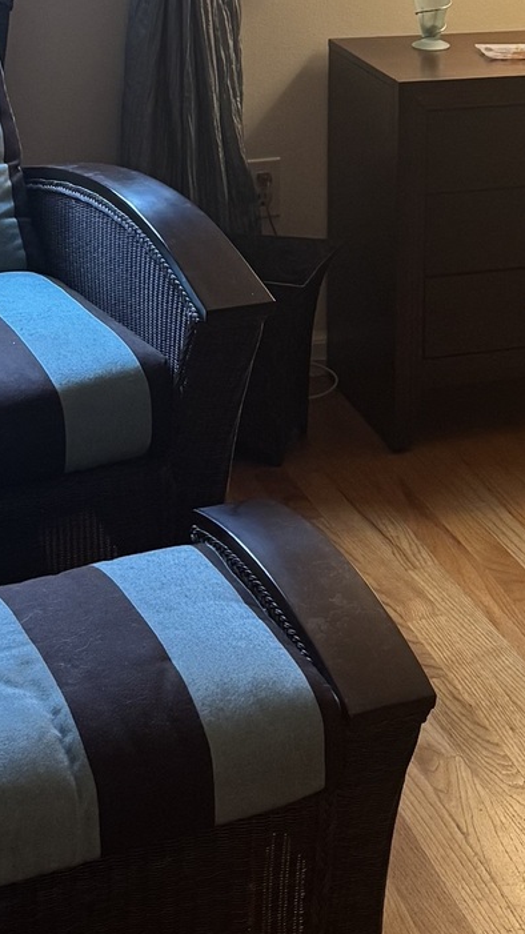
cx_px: 626
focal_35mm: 86
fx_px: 2130
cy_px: 101
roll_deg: -2.3
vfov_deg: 24.1
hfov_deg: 13.7
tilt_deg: -13.7
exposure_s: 1/60
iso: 250
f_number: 1.78
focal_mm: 6.76
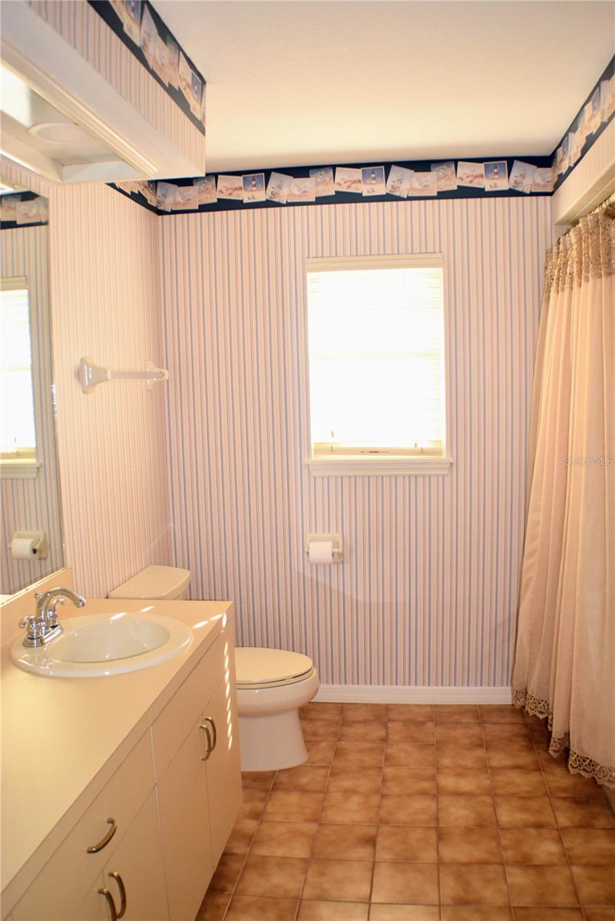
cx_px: 308
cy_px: 460
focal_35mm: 38
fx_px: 960
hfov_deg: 35.5
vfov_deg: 51.3
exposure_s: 1/80
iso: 800
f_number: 4.5
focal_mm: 25
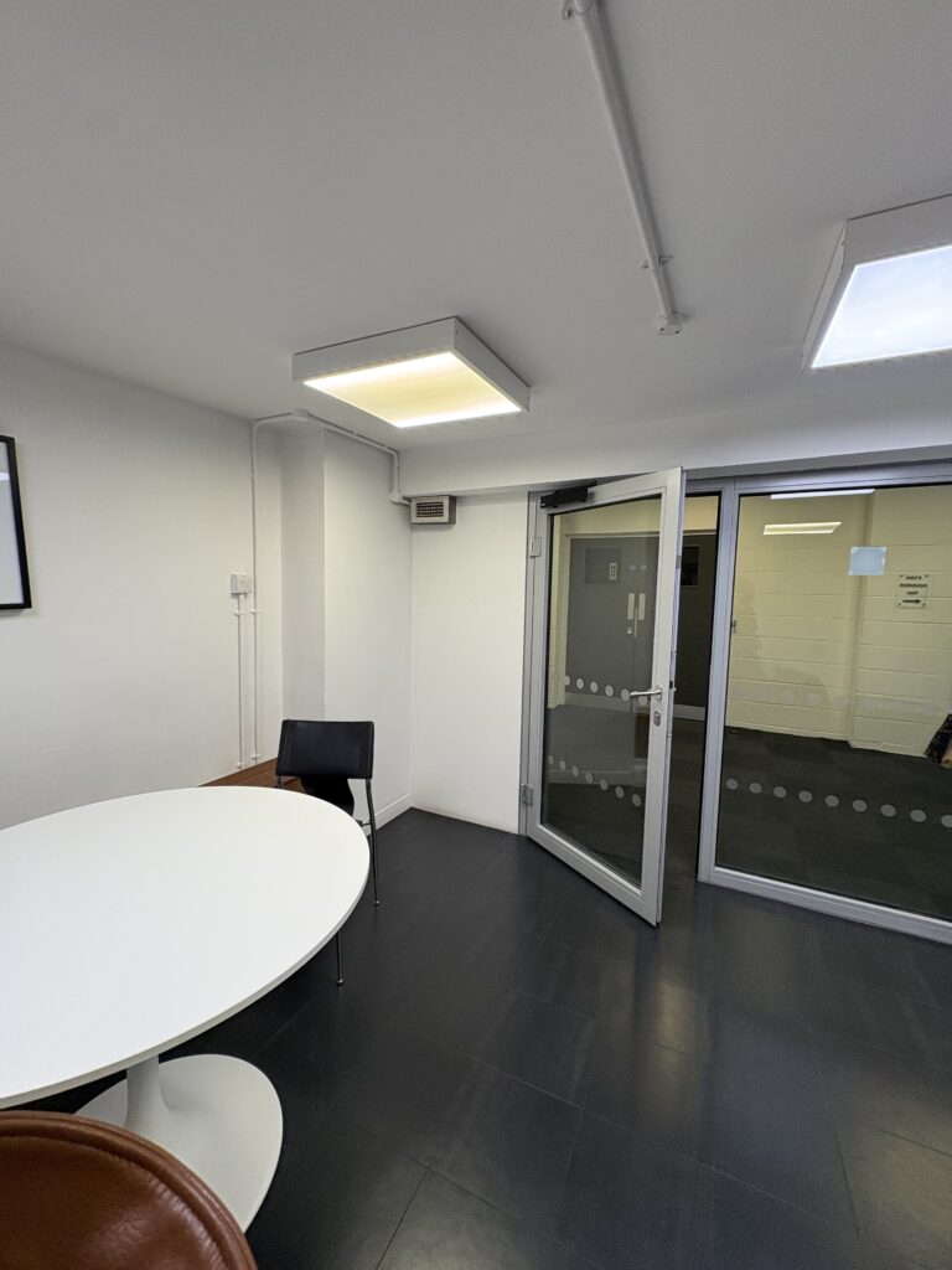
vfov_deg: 102.1
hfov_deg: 85.7
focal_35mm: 14
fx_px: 513
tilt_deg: -4.1
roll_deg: -0.4
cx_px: 476
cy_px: 635
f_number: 2.2
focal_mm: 2.22
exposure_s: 1/100
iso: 160
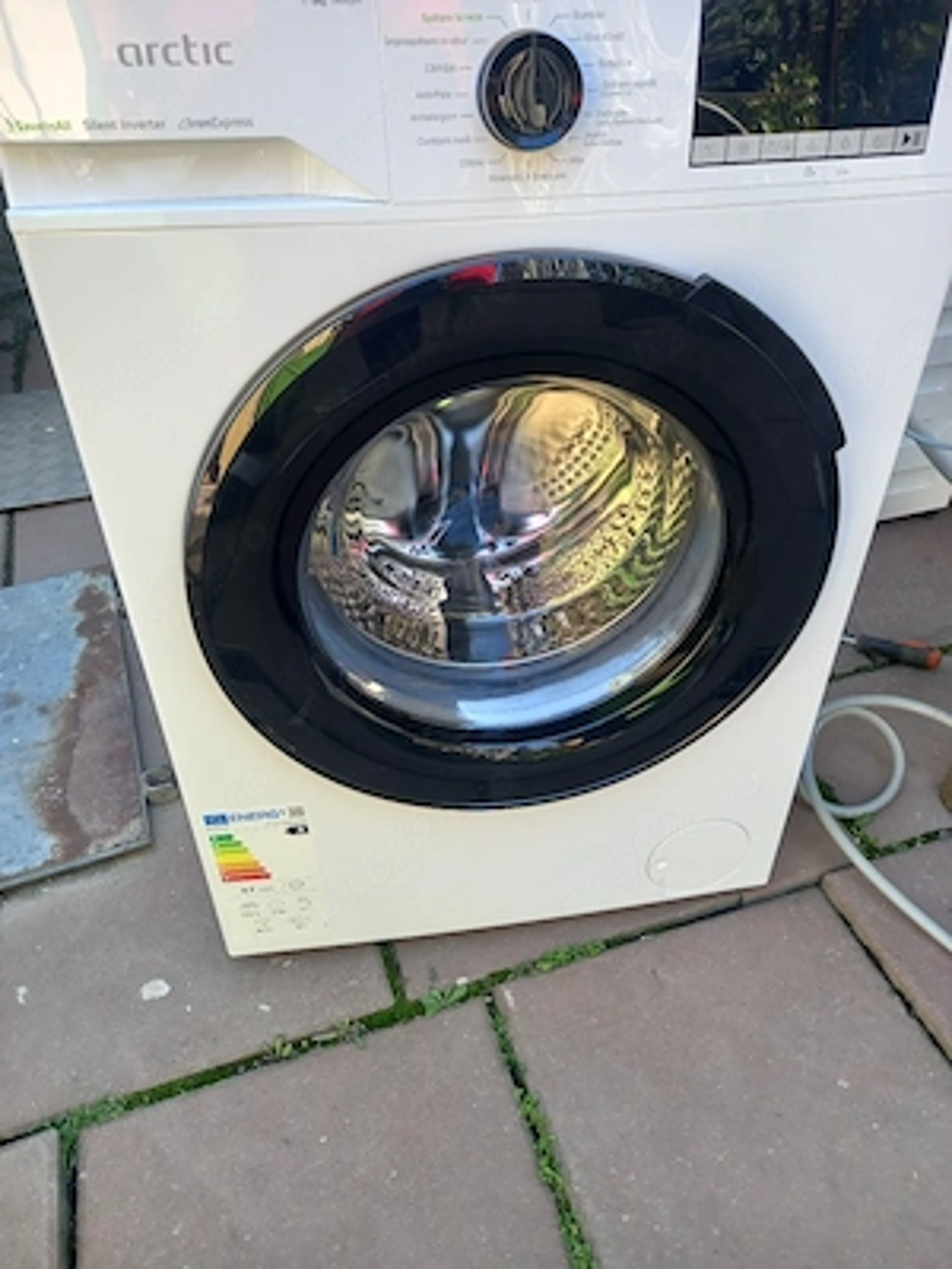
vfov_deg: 69.4
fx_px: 917
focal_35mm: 25
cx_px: 476
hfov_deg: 54.9
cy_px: 634
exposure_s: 1/50
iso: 32
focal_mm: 4.6
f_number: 2
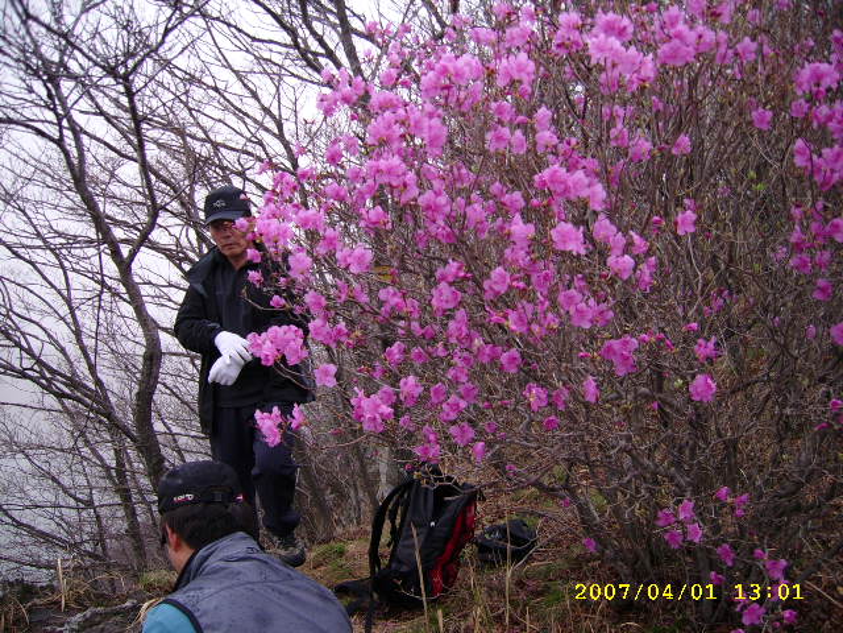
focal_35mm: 35
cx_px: 422
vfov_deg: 40.7
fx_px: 852
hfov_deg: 52.6
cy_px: 316
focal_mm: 5.95
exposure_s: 1/250
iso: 50
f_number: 2.8
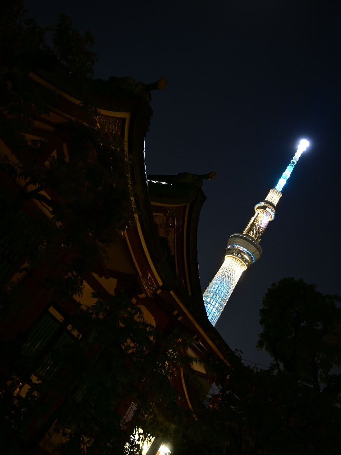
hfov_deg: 39.3
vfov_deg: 50.8
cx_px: 168
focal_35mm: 36
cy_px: 195
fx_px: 477
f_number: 3.8
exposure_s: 1
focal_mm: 19.5
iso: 320
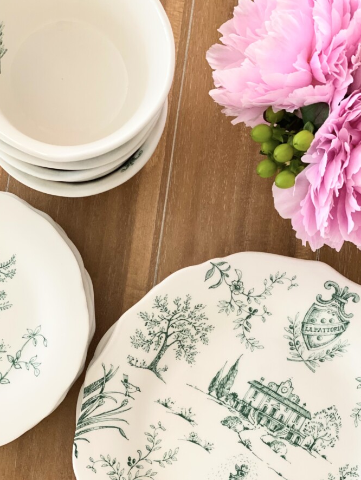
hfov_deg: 24.4
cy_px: 272
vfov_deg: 32.1
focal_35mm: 60
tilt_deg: -83.6
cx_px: 183
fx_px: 834
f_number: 2
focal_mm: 6
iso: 250
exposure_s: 1/40
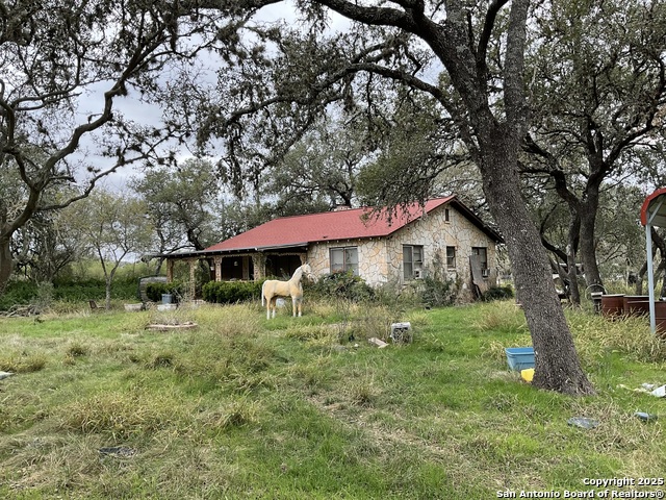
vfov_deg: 48.2
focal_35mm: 29
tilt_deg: +1.8
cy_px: 250
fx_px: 558
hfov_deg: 61.7
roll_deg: +1.0
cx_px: 333
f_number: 1.8
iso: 16
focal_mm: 3
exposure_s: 1/129
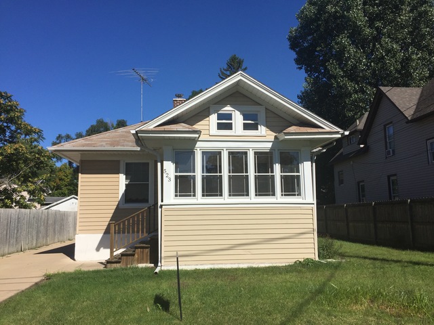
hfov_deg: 61.7
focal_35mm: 29
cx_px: 217
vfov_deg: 48.2
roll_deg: +0.3
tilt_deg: +7.2
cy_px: 162
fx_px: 364
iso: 32
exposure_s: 1/3968
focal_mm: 4.15
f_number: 2.2
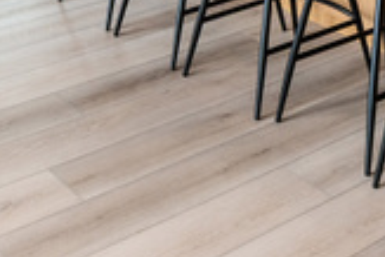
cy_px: -362
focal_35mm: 88
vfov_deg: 12.3
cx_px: 465
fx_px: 942
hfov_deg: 21.4
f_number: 7.1
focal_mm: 14
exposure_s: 1/13
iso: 500
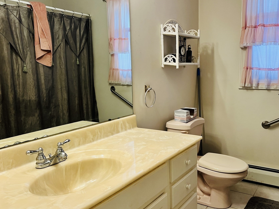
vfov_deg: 44.2
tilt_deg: -9.9
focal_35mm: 32
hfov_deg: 56.4
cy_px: 106
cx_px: 168
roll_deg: +1.6
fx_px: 258
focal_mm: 5.7
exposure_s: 1/60
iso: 100
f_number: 1.5
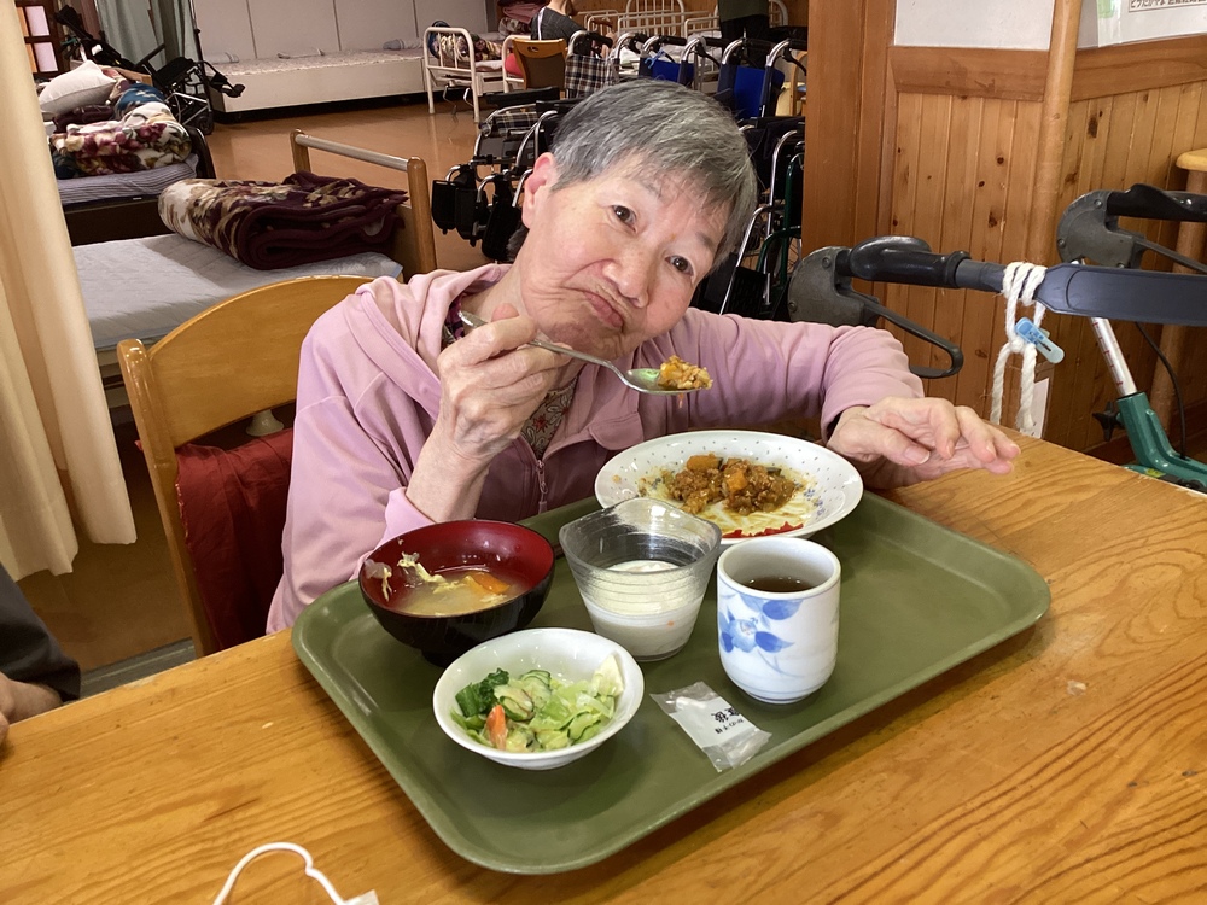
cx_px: 604
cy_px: 452
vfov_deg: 45.4
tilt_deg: -22.9
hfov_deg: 58.4
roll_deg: +2.8
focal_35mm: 31
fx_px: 1081
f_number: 2.4
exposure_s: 1/50
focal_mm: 3.3
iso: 125
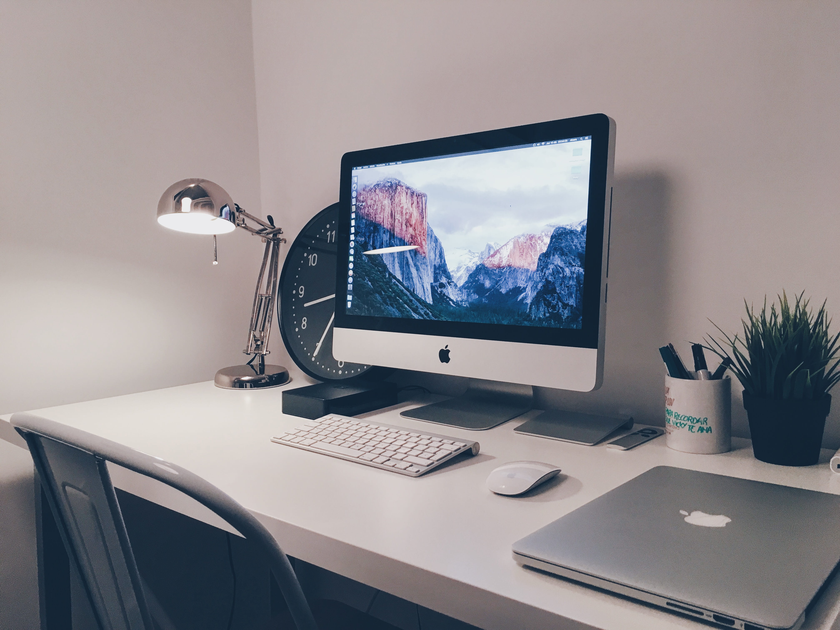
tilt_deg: -5.0
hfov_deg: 61.7
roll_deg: +1.0
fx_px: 704
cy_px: 315
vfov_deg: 48.2
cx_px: 420
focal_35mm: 29
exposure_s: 1/33
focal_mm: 4.15
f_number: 2.2
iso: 50
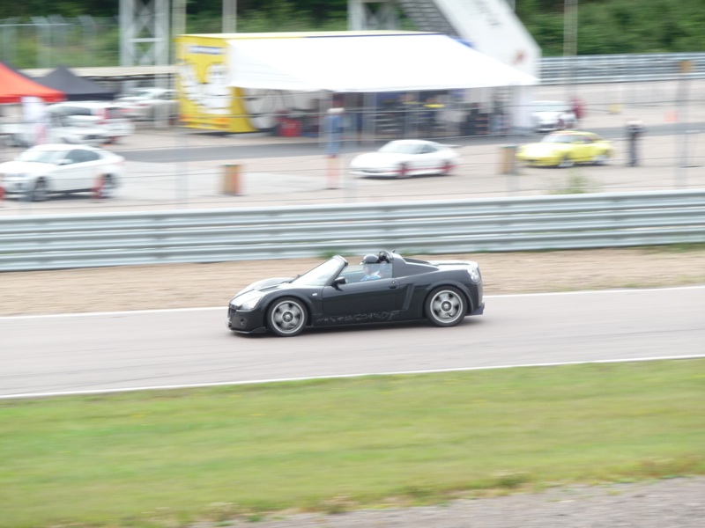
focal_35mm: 212
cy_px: 264
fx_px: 4318
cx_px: 352
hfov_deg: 9.3
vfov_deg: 7.0
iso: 100
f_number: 4.8
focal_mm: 36.4
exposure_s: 1/160
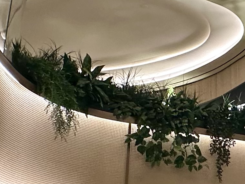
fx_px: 524
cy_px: 89
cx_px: 304
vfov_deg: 19.9
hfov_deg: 23.7
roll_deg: +4.6
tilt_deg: +22.6
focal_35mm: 74
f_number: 2.2
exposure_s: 1/83
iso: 320
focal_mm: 2.22
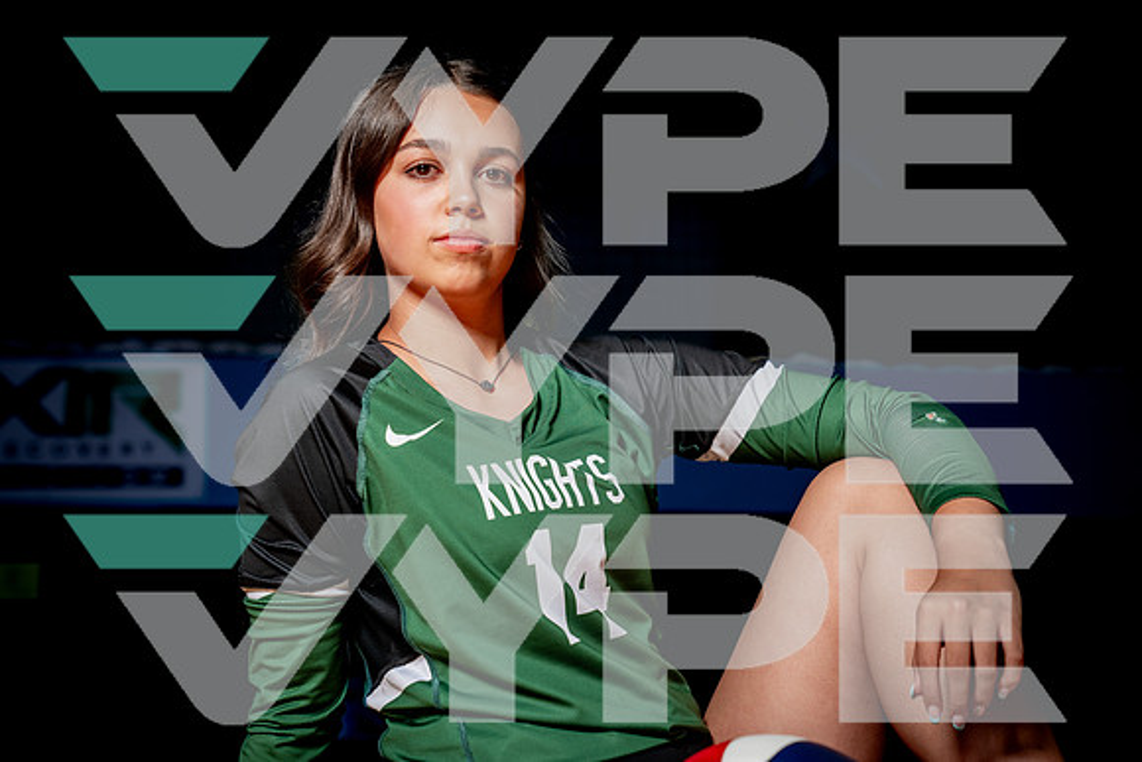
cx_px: 571
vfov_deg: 21.0
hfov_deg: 31.1
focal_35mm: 65
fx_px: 2051
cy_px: 381
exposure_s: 1/200
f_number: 4.5
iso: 250
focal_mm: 62
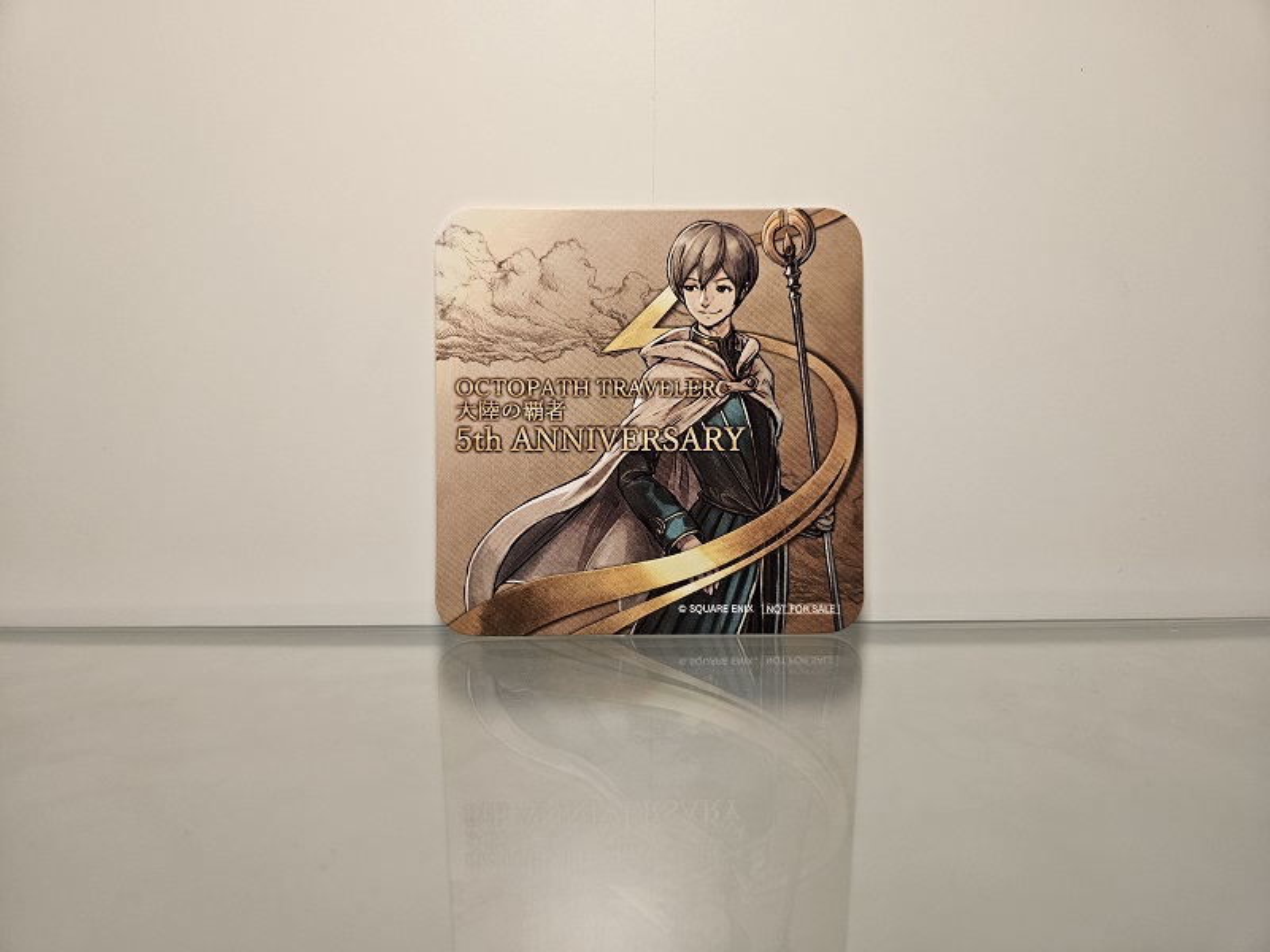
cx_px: 635
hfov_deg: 73.9
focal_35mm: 23
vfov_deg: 58.9
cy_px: 476
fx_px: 844
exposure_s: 1/100
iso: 160
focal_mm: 5.4
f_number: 1.8
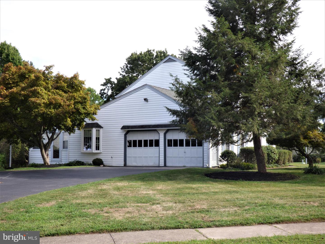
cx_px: 162
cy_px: 122
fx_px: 451
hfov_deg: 39.7
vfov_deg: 30.3
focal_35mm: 48
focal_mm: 8.68
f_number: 6.3
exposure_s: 1/160
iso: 100
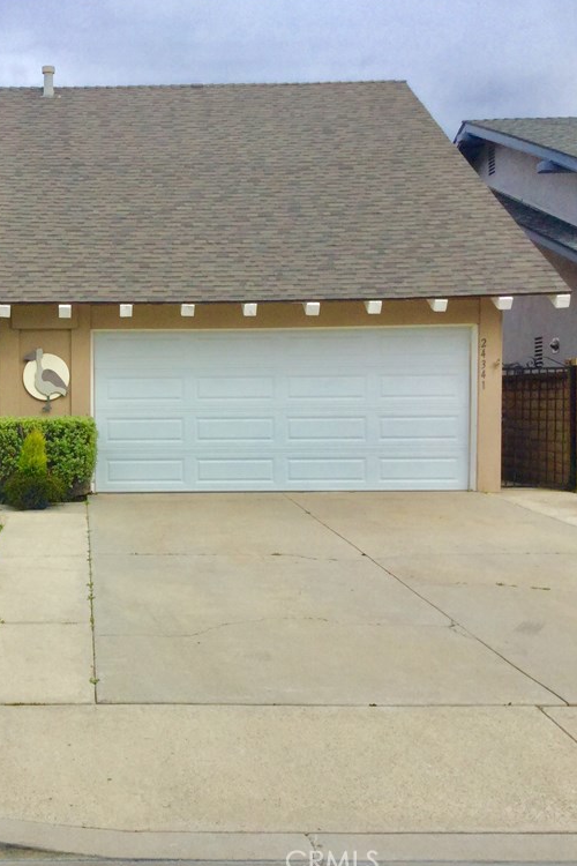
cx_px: 61
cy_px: 434
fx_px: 1058
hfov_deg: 29.3
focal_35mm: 44
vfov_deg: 44.5
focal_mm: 3.3
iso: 25
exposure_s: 1/1733
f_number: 2.4
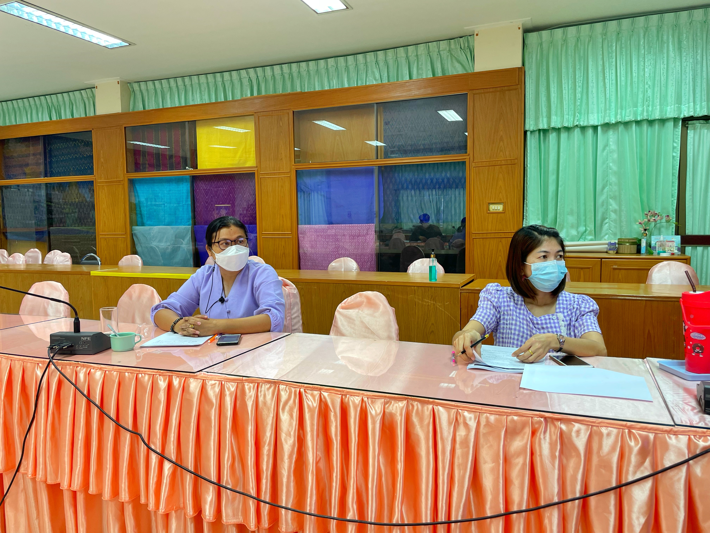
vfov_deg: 53.1
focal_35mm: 26
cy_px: 266
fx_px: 533
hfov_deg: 67.3
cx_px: 355
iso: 80
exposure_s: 1/50
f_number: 1.6
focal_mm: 4.2
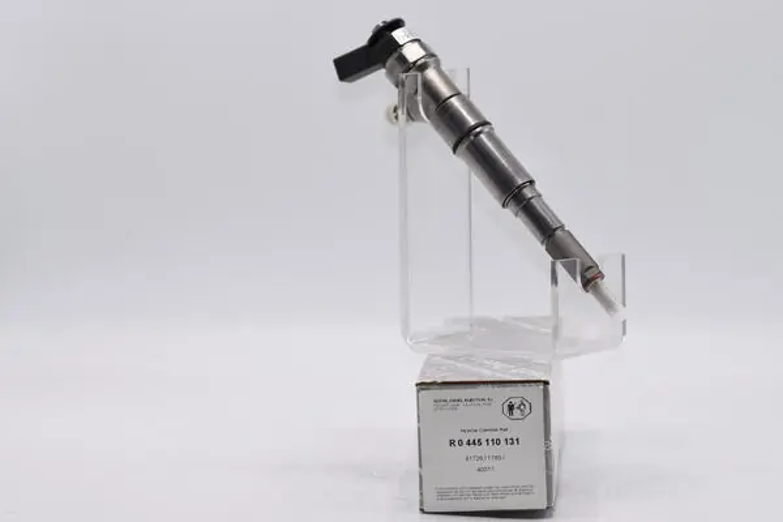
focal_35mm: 135
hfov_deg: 15.2
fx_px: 2936
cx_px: 392
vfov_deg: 10.2
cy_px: 261
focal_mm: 90
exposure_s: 1/200
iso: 100
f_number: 4
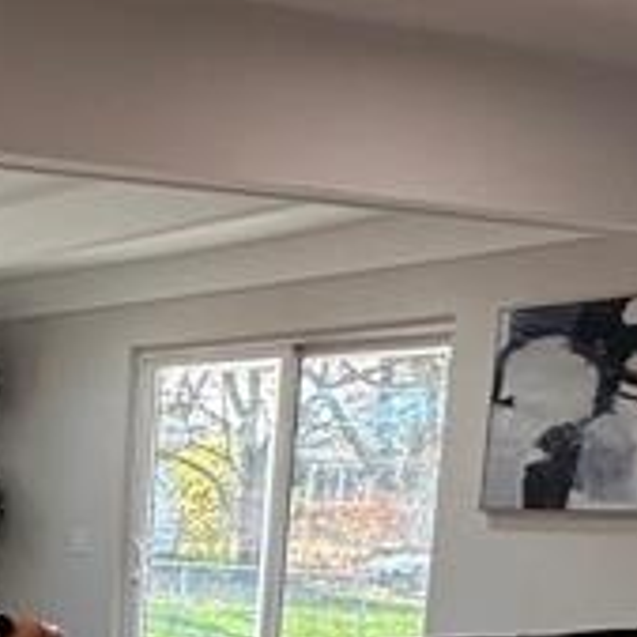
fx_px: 1561
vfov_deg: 21.3
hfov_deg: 19.9
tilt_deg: -10.6
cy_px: 780
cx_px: -328
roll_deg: -0.4
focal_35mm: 75
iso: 125
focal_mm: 2.22
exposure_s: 1/120
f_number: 2.2
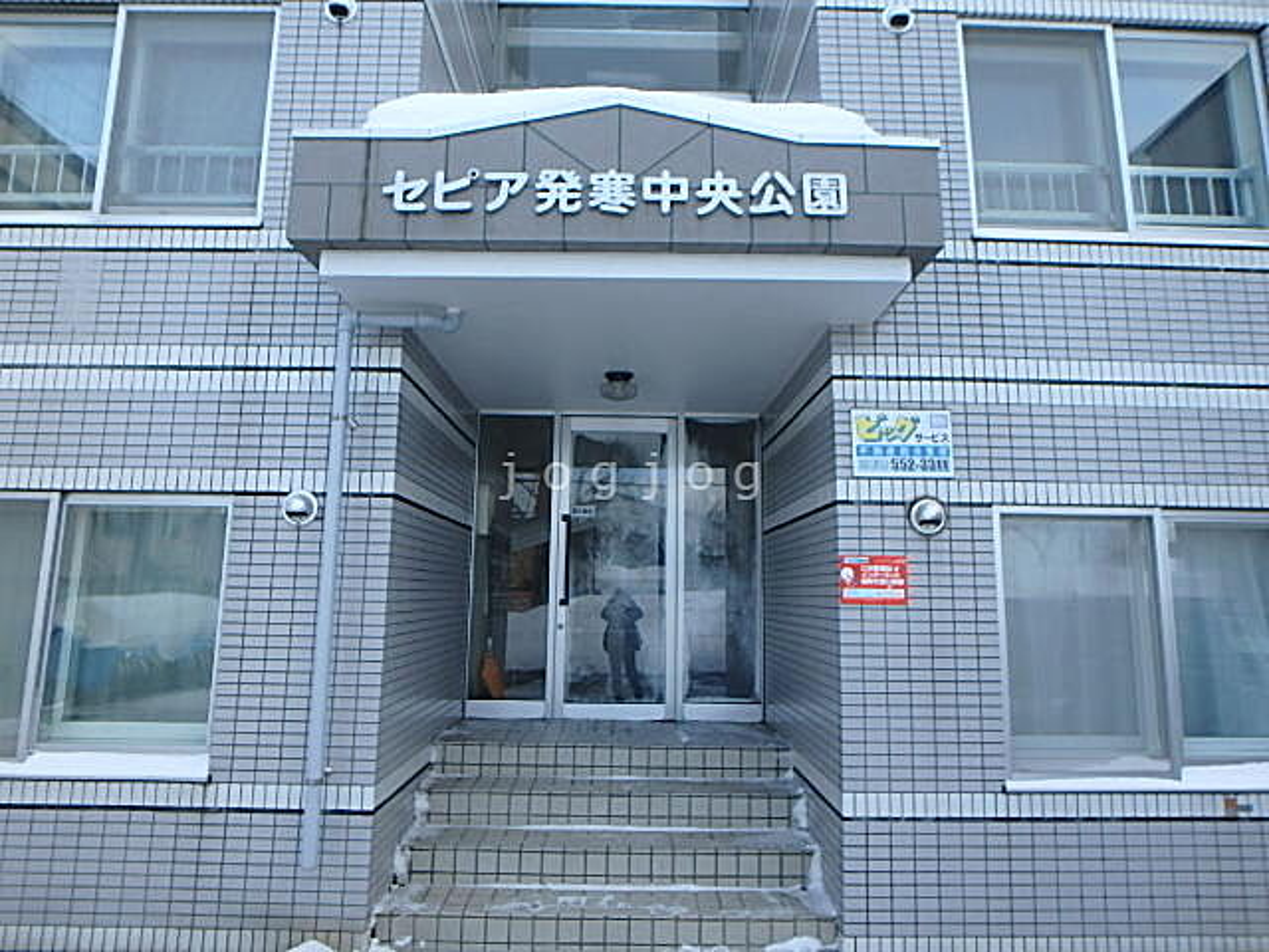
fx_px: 770
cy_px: 476
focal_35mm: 21
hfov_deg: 79.0
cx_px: 634
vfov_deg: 63.4
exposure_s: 1/320
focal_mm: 3.7
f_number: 3.5
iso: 125
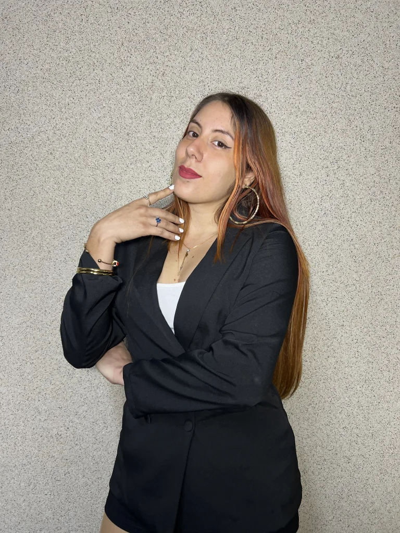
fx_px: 401
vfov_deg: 67.3
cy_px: 266
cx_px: 200
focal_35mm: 26
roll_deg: -0.9
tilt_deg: -5.1
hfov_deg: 53.1
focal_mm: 5.7
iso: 100
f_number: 1.5
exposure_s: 1/120
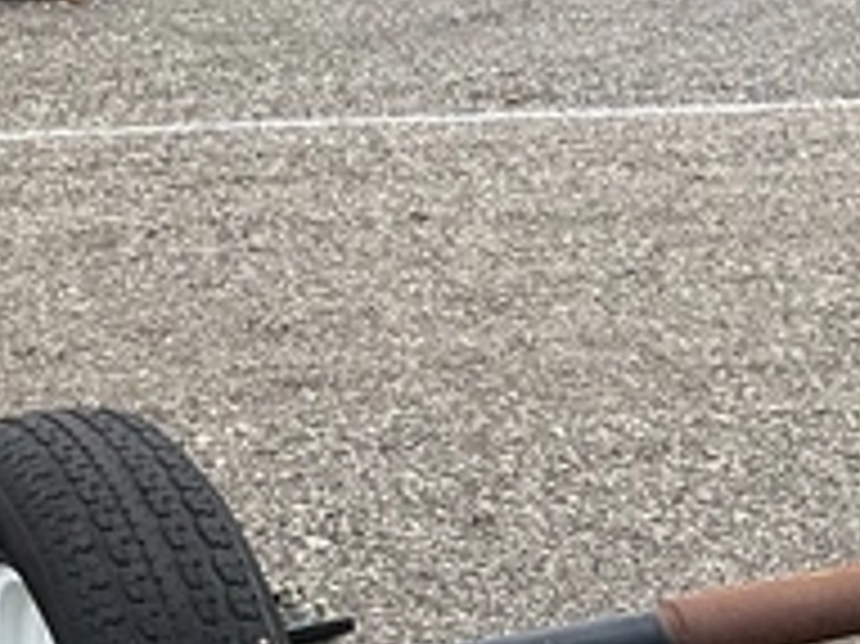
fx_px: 2830
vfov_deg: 12.4
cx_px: 1423
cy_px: 930
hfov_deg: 15.4
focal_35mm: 114
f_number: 1.8
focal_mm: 3
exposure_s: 1/613
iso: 25
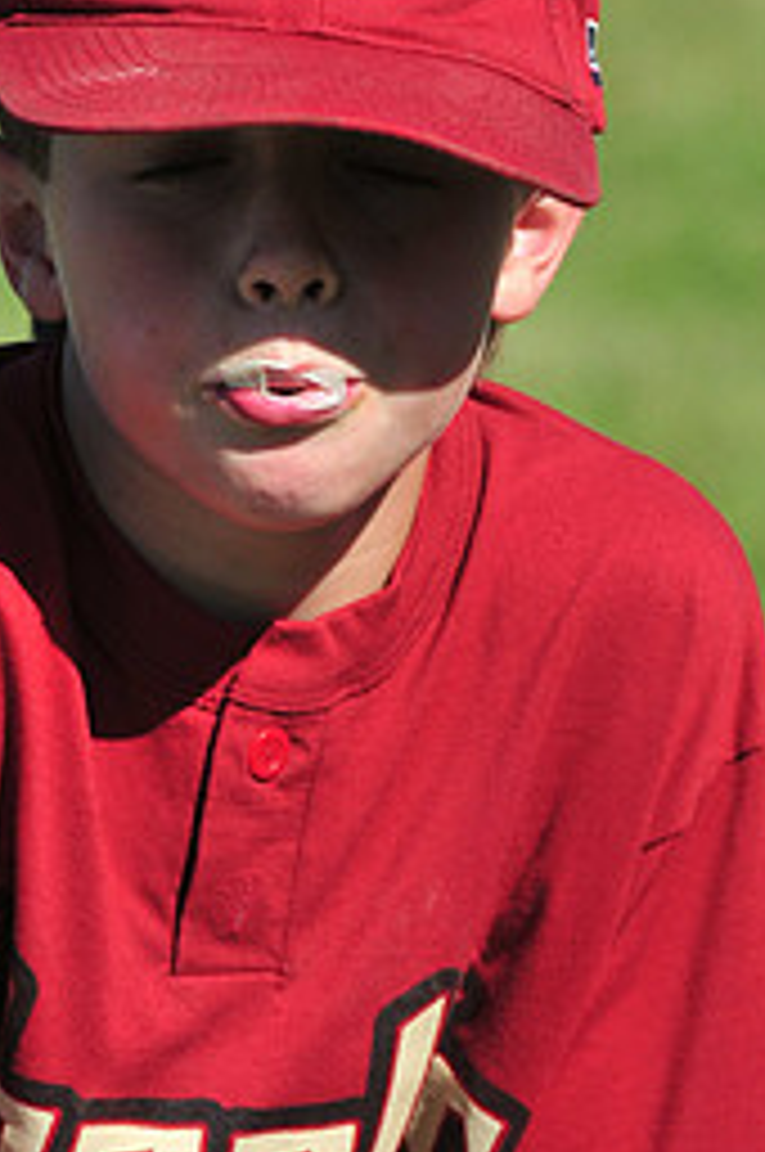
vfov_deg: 3.0
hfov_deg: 2.0
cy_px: 486
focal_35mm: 679
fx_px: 21700
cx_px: 218
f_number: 5.6
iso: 200
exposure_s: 1/1000
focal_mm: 200
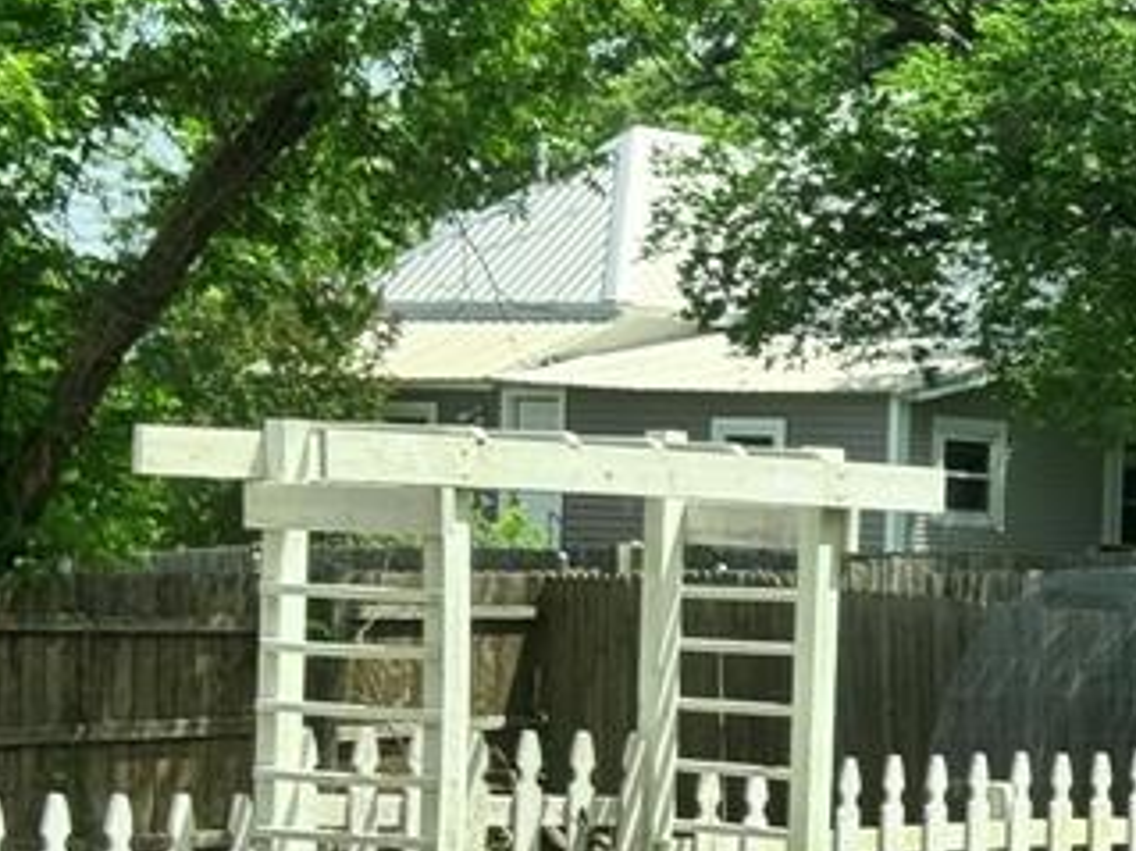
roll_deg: -2.1
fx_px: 5052
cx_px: 1727
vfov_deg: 9.6
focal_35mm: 154
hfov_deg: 12.2
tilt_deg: -3.2
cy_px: 801
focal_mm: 6.76
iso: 64
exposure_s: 1/1923
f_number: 1.78
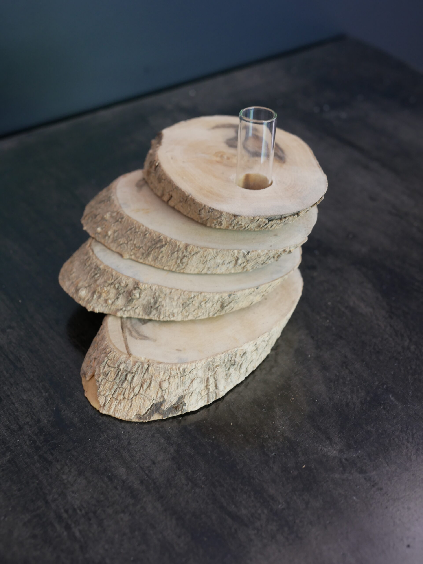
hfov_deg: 29.1
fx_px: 814
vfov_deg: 38.2
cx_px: 212
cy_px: 282
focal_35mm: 50
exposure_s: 1/6
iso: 400
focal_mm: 25
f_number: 5.1
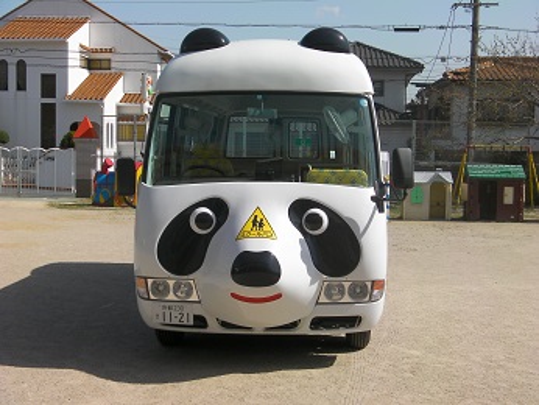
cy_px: 202
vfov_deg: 27.6
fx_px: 826
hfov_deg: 36.1
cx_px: 270
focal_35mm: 53
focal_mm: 9.5
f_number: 4.6
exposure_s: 1/465
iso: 50
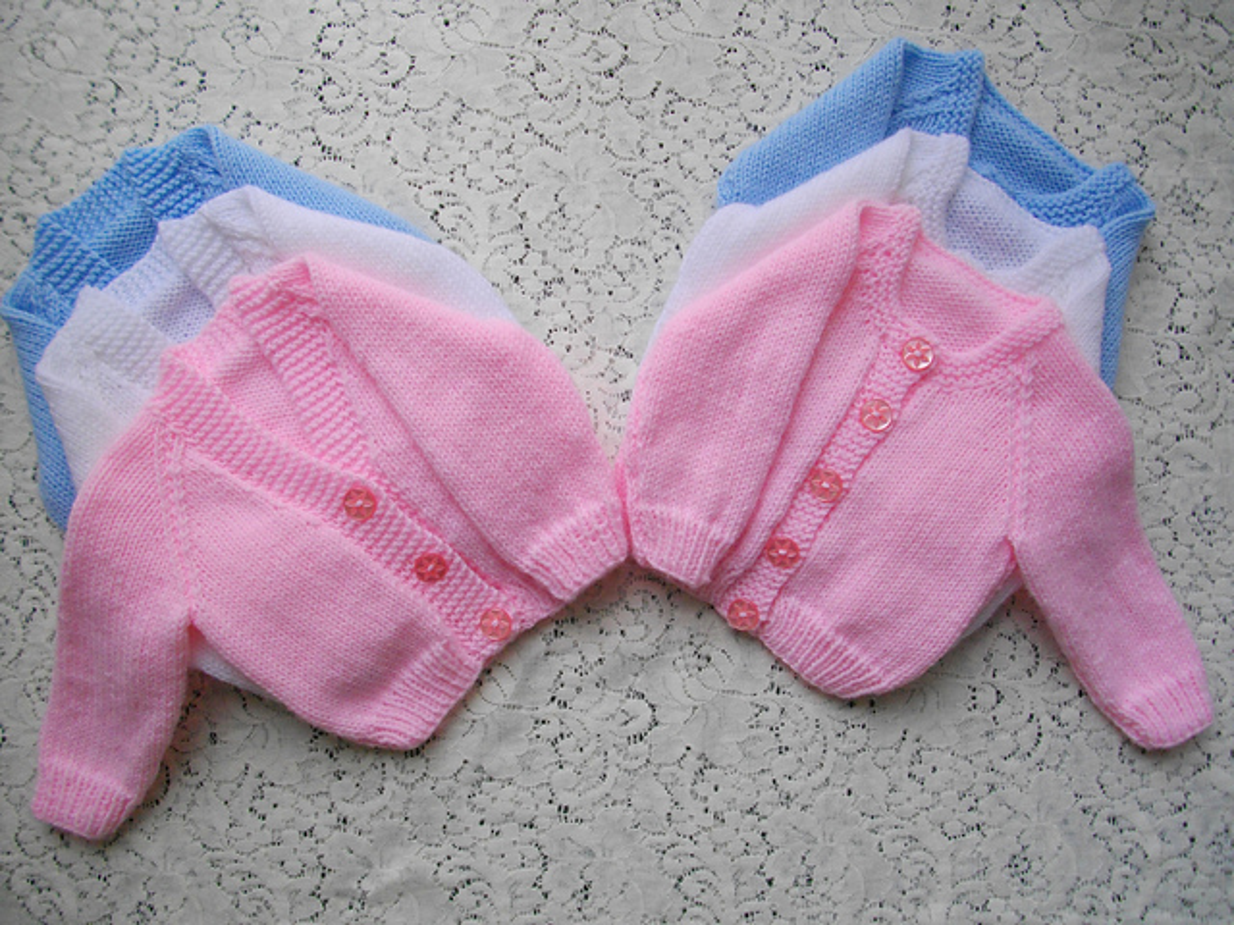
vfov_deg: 44.2
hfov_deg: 56.8
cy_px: 462
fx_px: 1141
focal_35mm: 32
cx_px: 617
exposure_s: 1/125
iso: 100
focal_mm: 5.7
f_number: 2.9
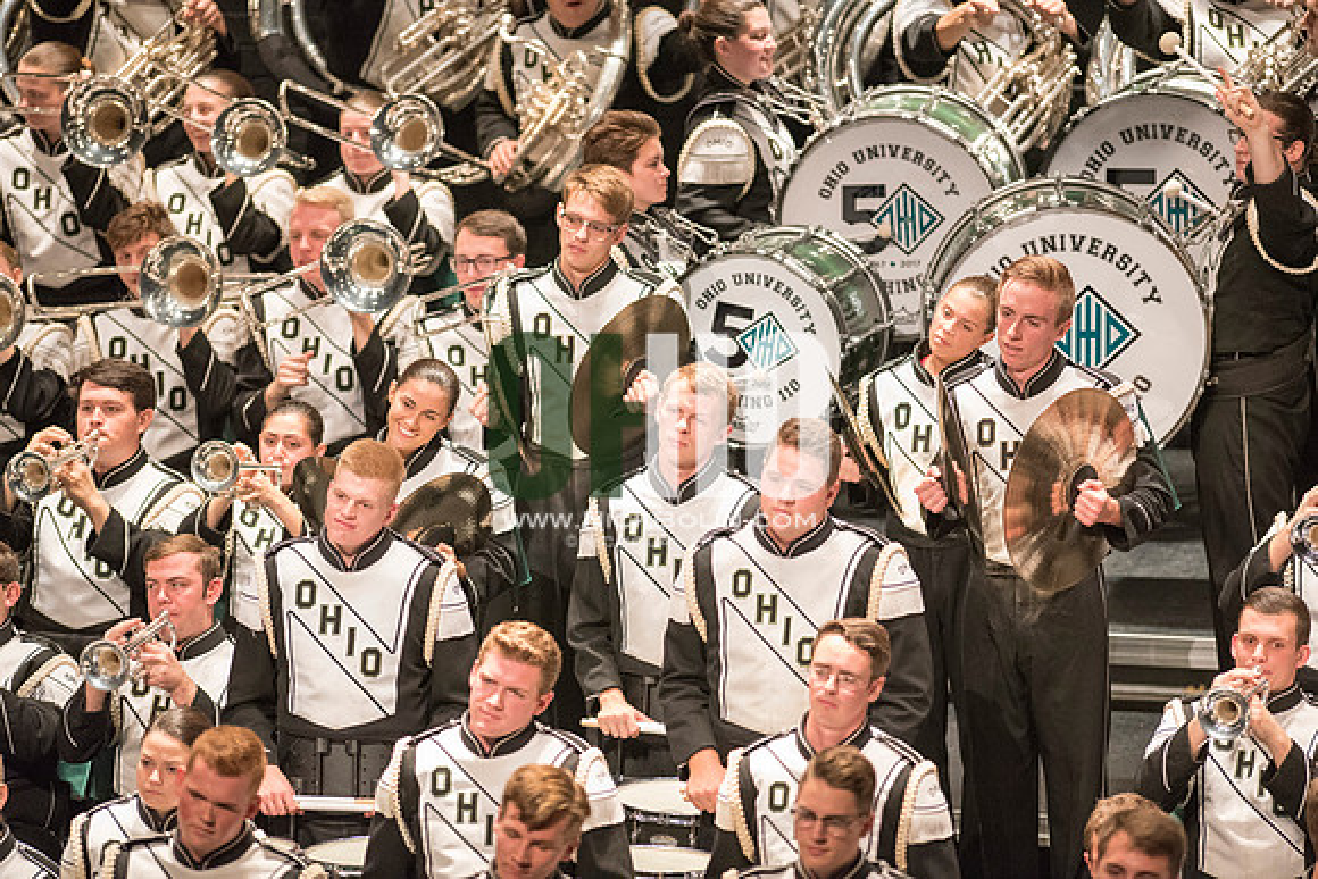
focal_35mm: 300
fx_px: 10985
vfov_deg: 4.6
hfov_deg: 6.9
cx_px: 659
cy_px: 440
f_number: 2.8
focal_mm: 300
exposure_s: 1/500
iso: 4000
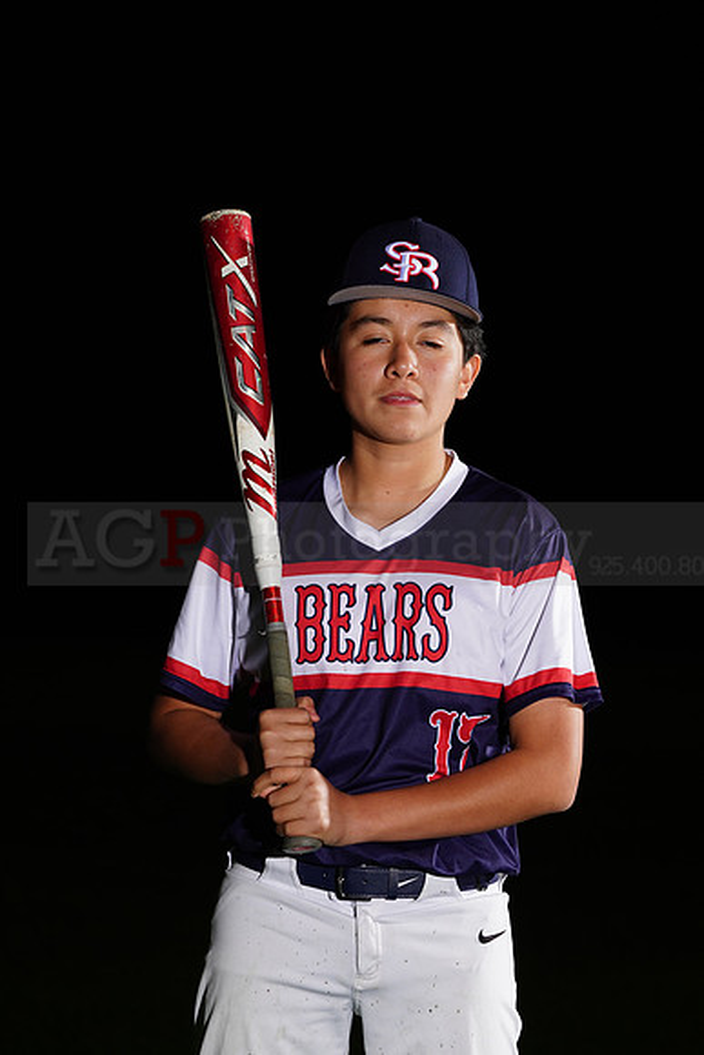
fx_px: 5071
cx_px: 352
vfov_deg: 11.9
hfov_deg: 7.9
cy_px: 528
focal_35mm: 173
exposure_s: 1/125
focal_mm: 173
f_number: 9
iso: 400
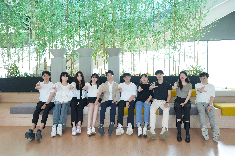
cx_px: 118
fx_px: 218
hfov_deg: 56.6
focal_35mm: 33
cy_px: 78
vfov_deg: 39.5
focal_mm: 33.4
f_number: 6.3
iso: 2500
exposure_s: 1/200
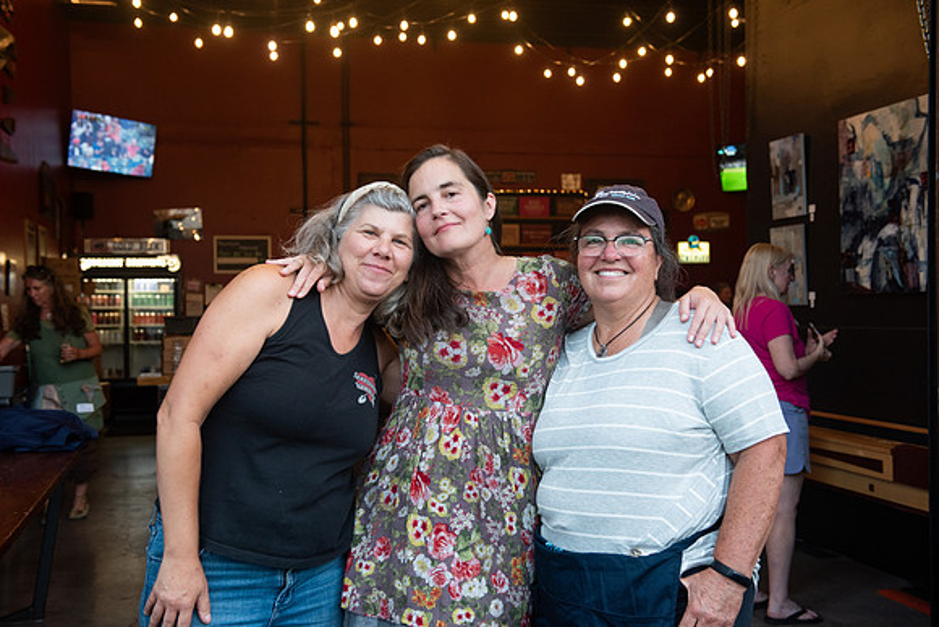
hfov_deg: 44.5
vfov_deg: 30.5
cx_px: 470
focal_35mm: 44
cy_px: 314
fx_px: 1148
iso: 800
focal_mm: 44
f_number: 4
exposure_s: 1/80
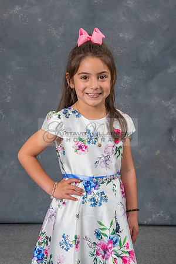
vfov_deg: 28.1
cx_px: 95
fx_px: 527
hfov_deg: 19.0
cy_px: 120
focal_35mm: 72
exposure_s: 1/160
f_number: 5.6
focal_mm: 40
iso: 200
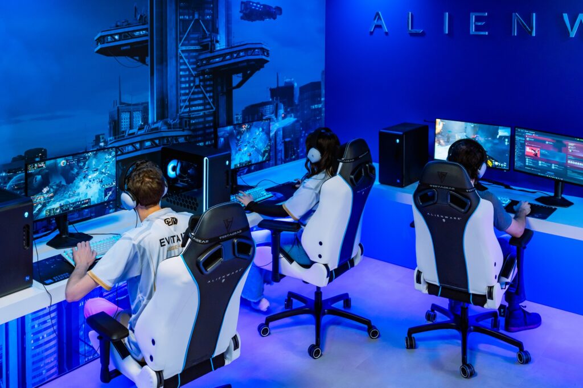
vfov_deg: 36.8
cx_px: 292
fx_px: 583
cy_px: 194
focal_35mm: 36
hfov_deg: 53.1
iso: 800
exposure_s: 1/60
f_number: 2.8
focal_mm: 24
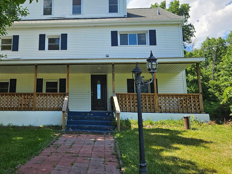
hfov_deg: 47.5
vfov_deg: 37.5
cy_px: 67
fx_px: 255
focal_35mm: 38
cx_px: 65
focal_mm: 5.4
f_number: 1.8
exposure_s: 1/1358
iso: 40
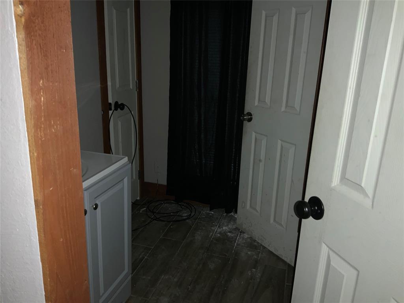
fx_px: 338
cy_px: 152
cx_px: 202
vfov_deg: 48.2
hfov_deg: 61.7
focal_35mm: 29
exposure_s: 1/22
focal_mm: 3
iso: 50
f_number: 1.8
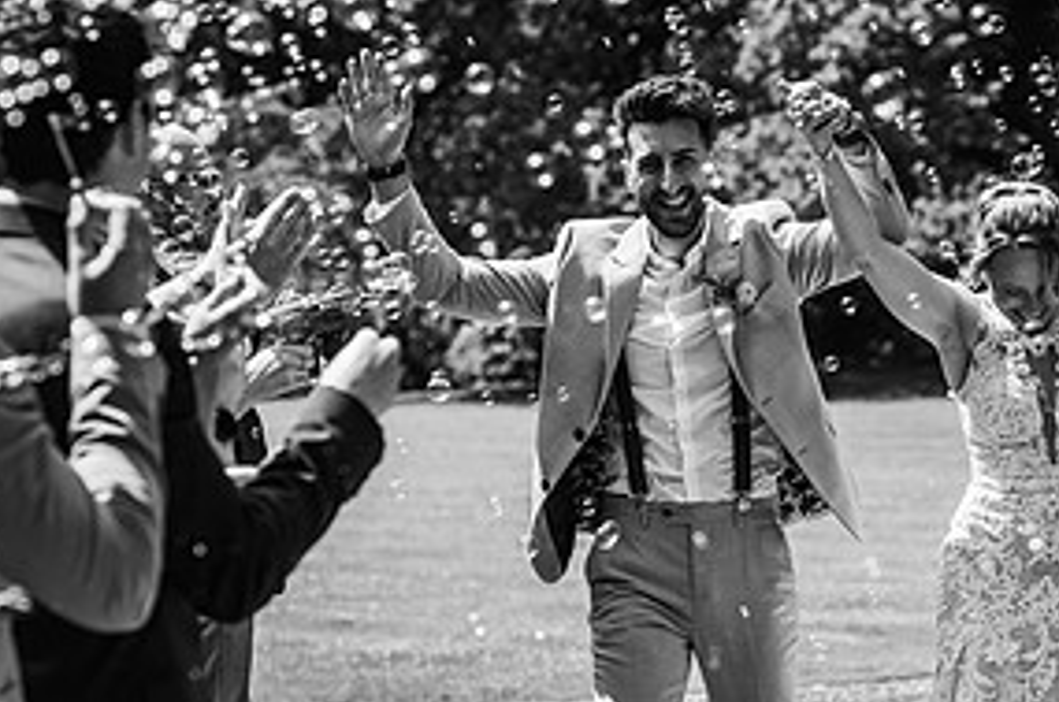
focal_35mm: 193
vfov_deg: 7.1
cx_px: 1085
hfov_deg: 10.6
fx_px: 5668
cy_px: 420
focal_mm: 85
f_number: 4
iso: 100
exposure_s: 1/1000
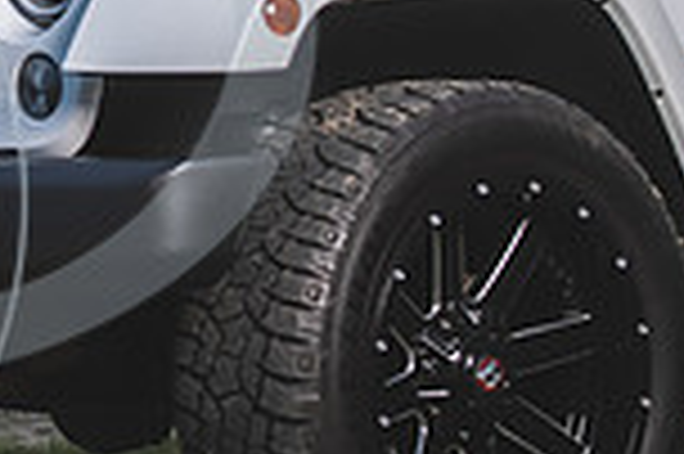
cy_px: -178
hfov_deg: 5.4
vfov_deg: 3.6
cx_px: -222
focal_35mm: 380
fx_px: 7212
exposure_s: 1/800
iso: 250
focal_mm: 98
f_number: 2.8
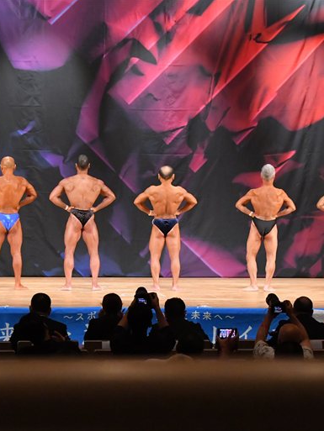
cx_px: 152
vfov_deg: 13.3
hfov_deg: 10.0
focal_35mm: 148
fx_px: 1846
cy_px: 216
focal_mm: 68
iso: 7200
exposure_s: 1/400
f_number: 5.6
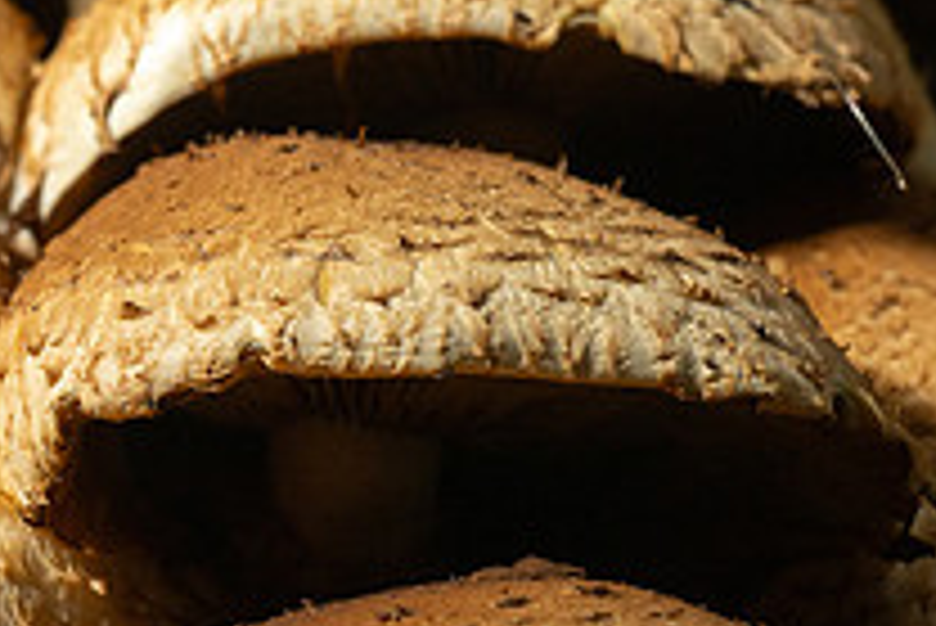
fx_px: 4345
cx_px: 18
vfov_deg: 8.2
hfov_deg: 12.2
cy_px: 457
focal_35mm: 167
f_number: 11
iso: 320
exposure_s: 1/200
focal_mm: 60
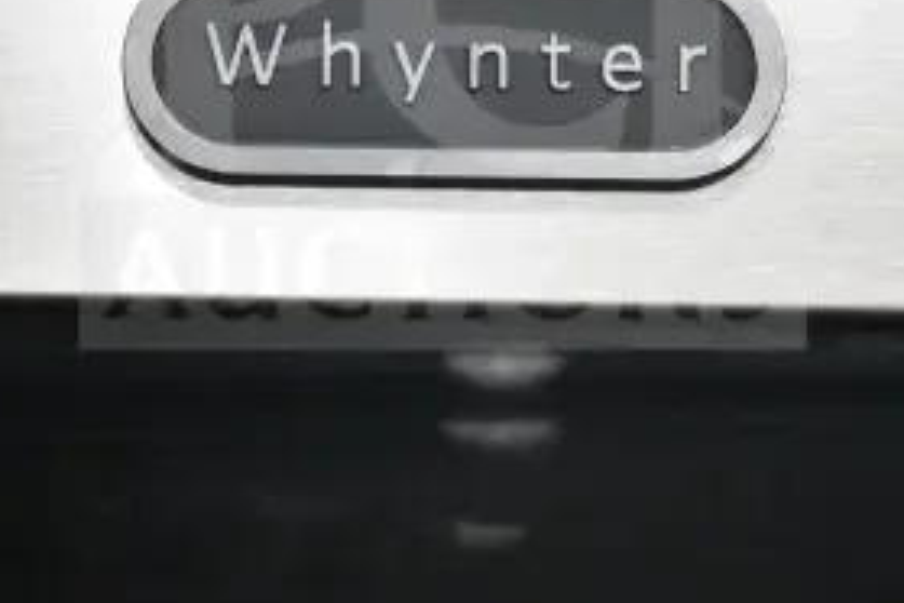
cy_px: 92
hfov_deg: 11.4
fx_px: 4522
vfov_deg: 7.6
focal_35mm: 180
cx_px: 441
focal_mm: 55
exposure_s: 1/320
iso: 6400
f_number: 7.1
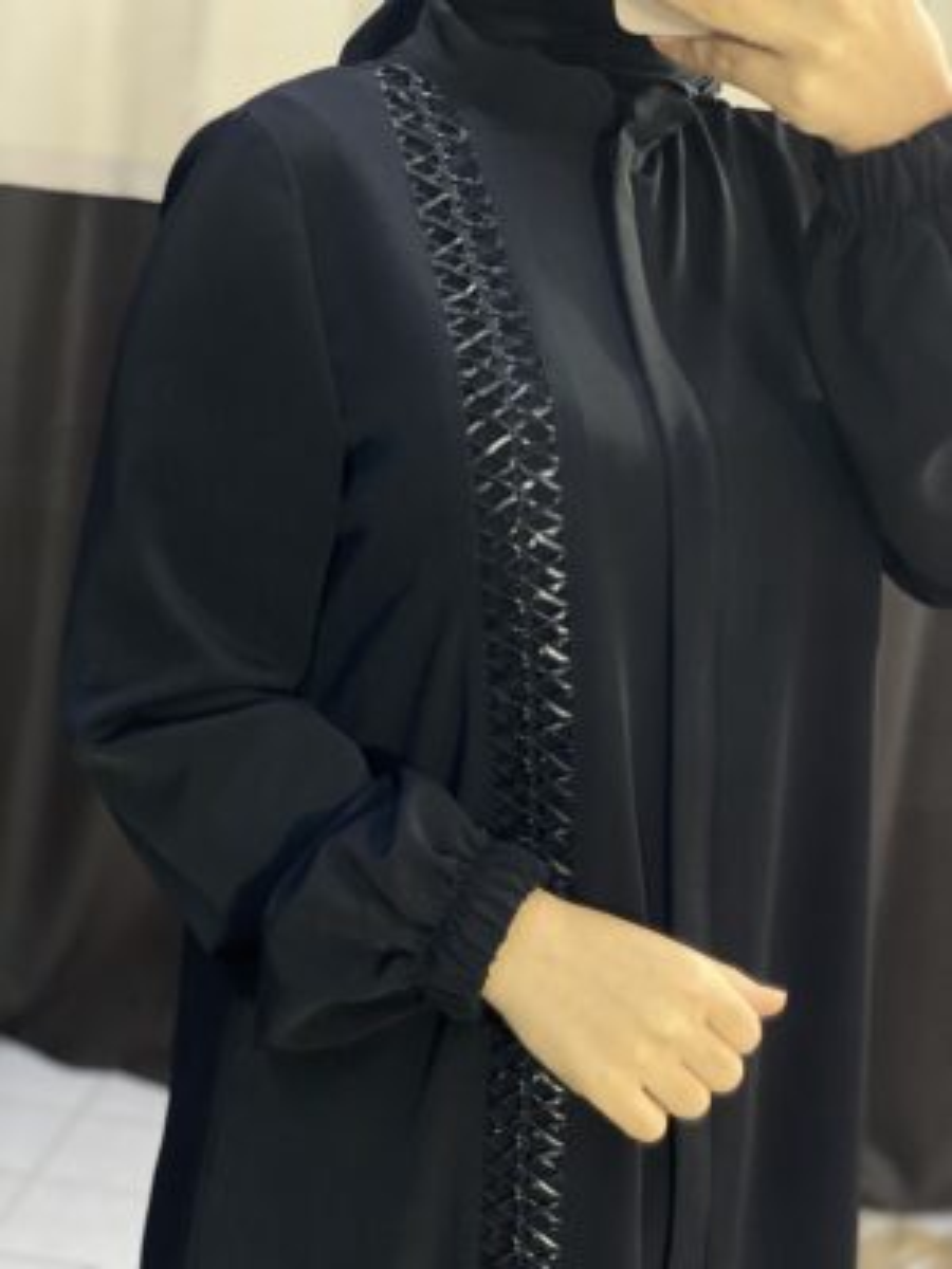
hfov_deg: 28.0
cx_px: 476
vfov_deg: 36.8
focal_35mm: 52
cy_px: 634
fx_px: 1907
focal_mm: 6
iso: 160
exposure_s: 1/33
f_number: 2
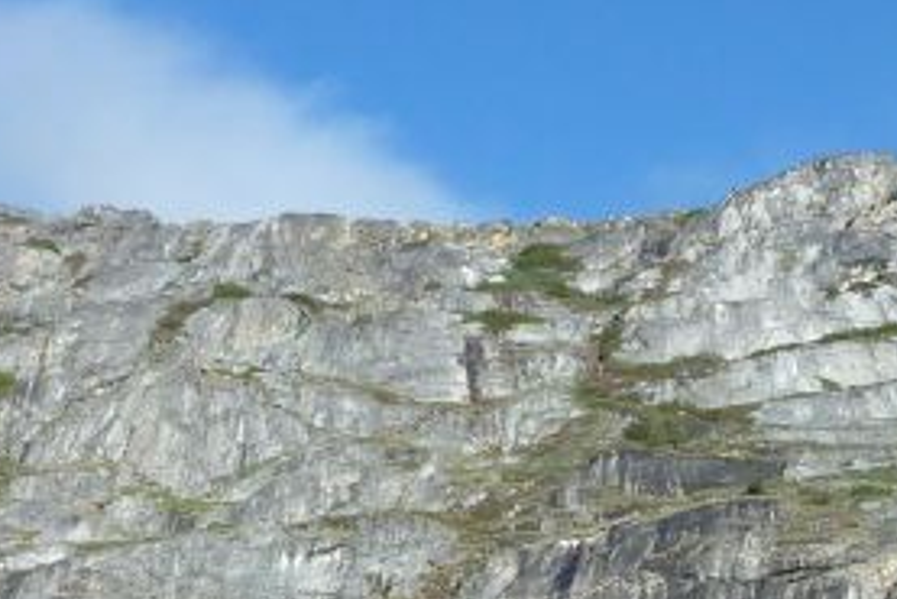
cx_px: 570
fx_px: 1870
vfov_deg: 17.4
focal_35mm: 75
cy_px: 706
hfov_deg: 26.9
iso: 80
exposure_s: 1/400
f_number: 4
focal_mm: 4.1
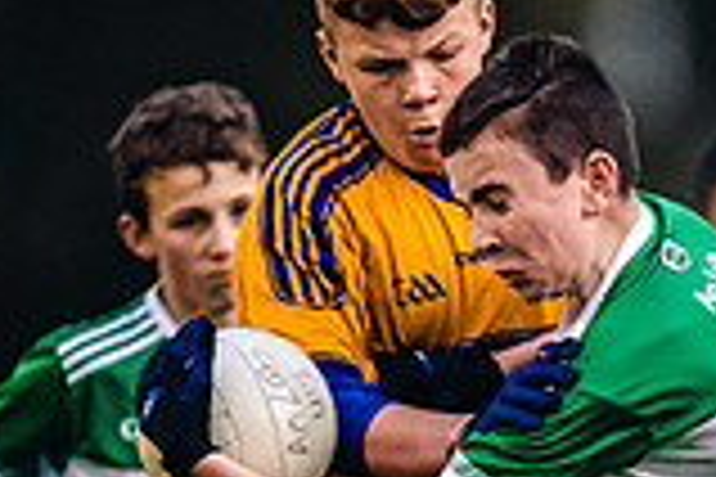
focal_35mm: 1730
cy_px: 677
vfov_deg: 0.8
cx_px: 500
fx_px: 34405
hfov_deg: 1.2
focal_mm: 400
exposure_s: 1/500
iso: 3200
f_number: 2.8
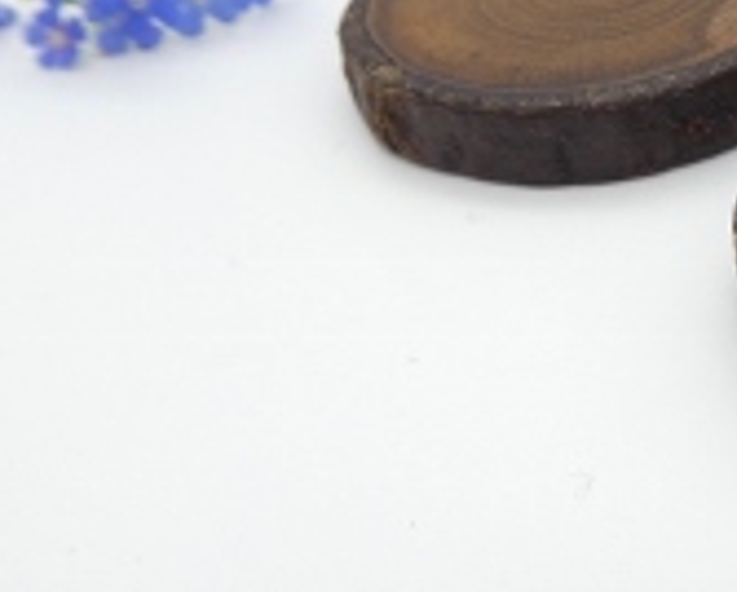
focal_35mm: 56
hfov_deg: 31.4
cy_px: 225
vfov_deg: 27.1
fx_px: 1223
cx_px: 706
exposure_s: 1/60
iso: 80
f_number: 3.5
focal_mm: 4.3
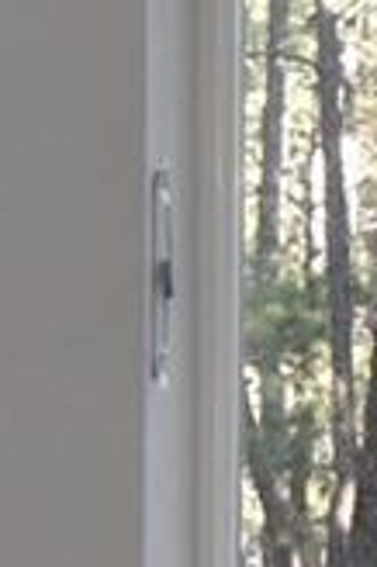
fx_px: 5303
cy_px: 394
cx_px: -398
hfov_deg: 4.0
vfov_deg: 6.1
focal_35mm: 337
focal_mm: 23
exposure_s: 1/125
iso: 800
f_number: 5.6
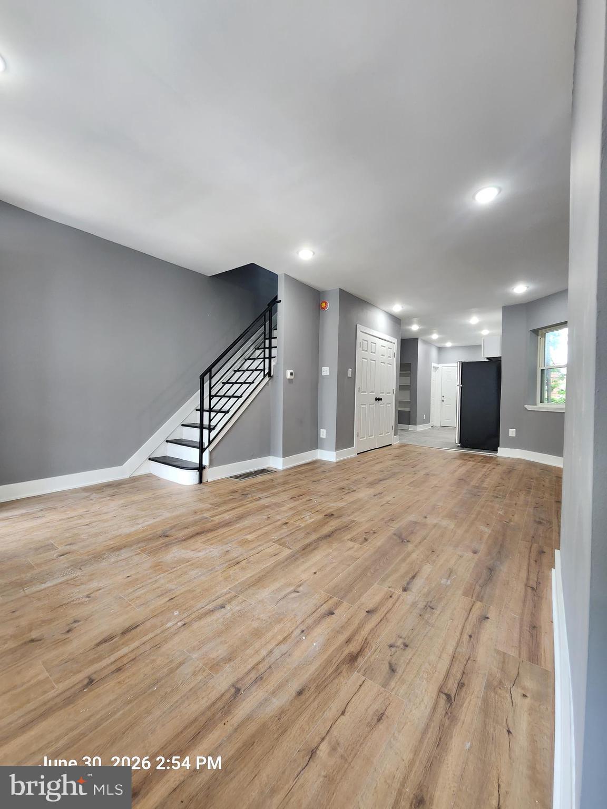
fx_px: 304
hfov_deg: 89.9
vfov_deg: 106.2
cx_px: 304
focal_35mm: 13
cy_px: 404
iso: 200
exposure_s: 1/60
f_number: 2.2
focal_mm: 2.2
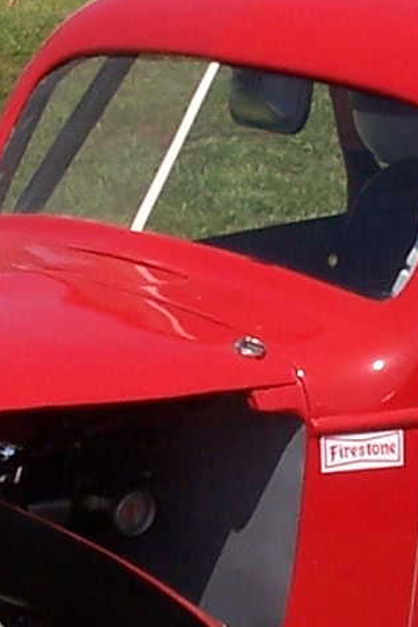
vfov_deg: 10.7
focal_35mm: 191
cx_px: 306
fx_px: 3326
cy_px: 501
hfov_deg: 7.2
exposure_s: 1/500
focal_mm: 6.3
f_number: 5.6
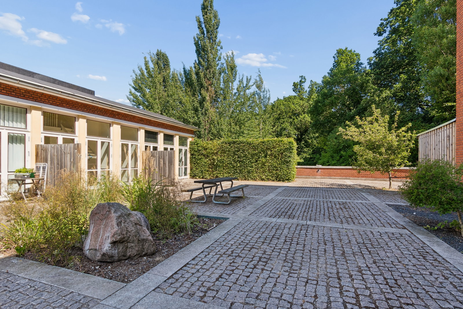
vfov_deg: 67.4
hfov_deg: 90.0
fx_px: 232
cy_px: 154
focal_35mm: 18
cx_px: 232
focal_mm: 12
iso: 200
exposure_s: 1/60
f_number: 8
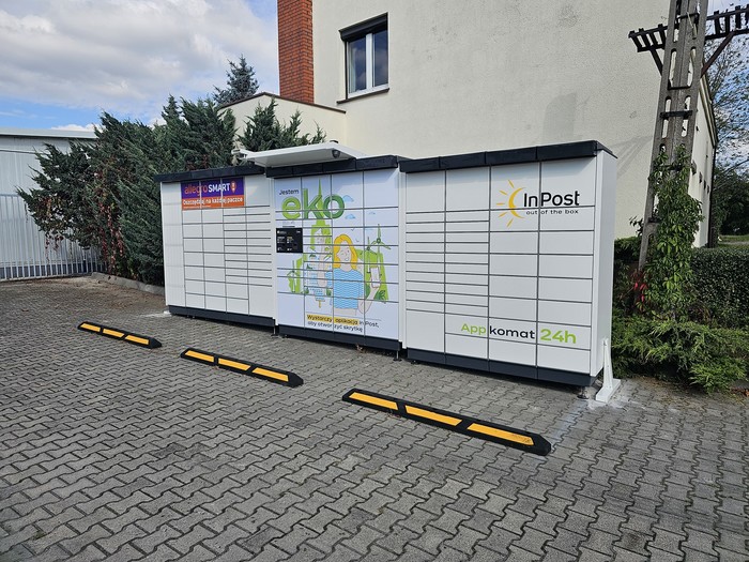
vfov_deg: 58.9
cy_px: 281
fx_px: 498
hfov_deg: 73.9
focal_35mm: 23
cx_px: 374
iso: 20
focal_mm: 6.3
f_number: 1.7
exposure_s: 1/1265
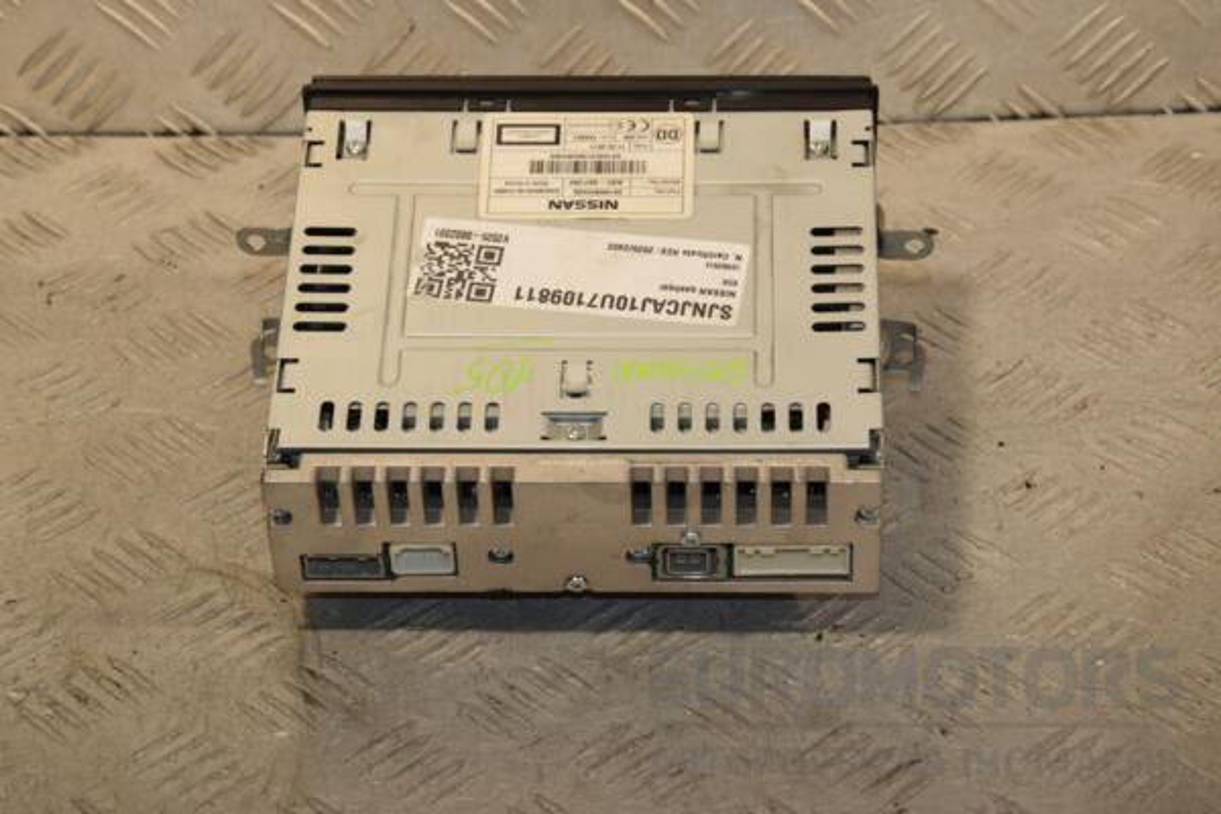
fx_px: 3561
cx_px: 610
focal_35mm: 105
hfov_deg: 19.5
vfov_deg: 13.0
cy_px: 407
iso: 800
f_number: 9
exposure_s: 1/200
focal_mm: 70
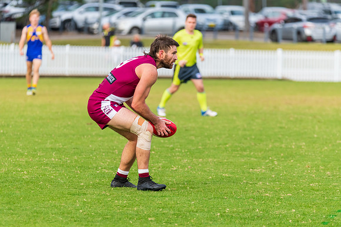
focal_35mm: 320
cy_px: 114
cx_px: 170
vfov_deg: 4.3
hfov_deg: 6.4
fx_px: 3032
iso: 800
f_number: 5.6
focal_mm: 320
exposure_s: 1/1600
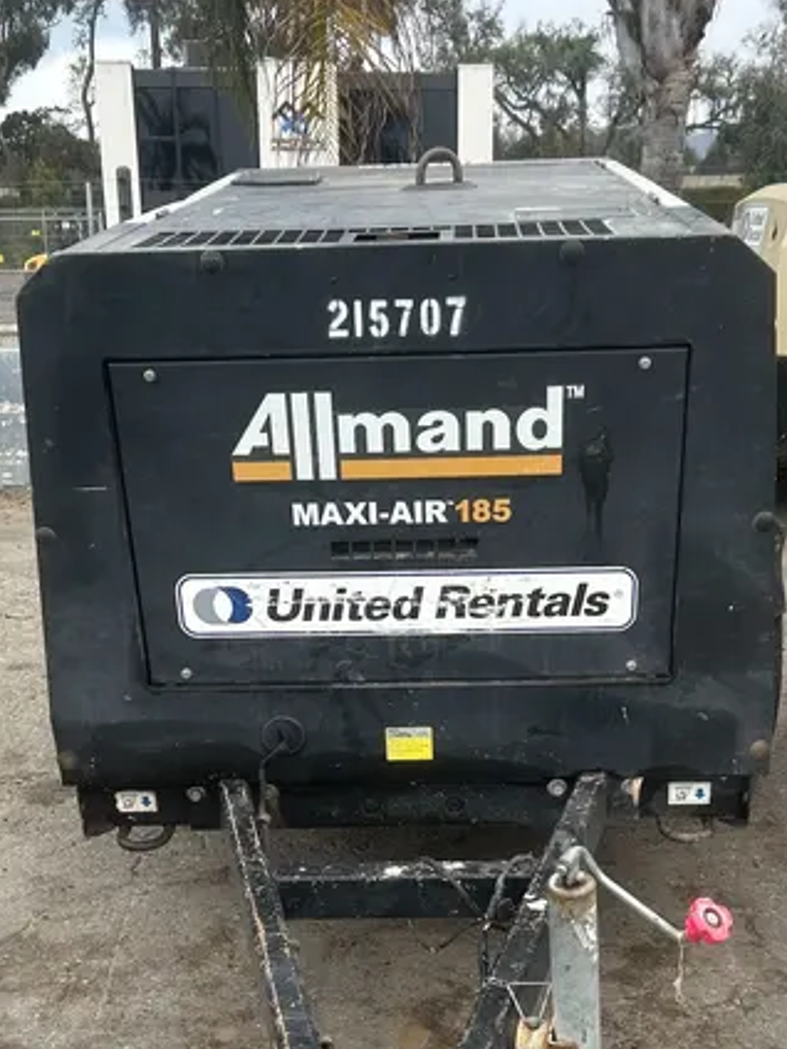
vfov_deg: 41.3
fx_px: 1364
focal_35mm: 45
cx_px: 416
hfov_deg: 32.2
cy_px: 736
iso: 50
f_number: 1.5
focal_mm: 5.7
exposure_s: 1/121
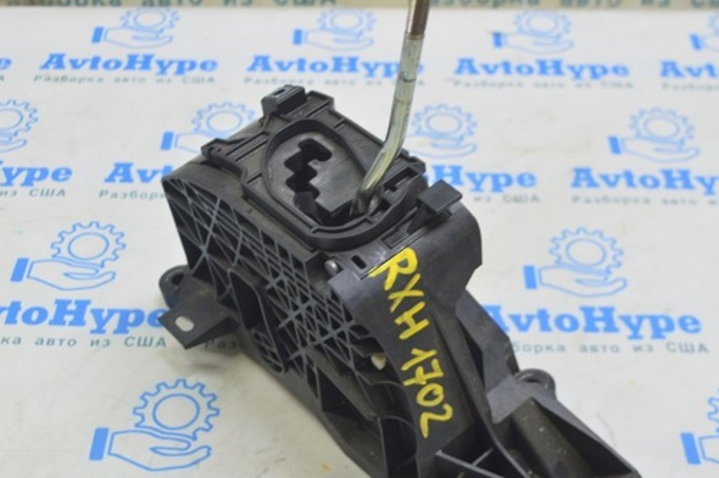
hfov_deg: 35.9
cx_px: 365
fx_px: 1110
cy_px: 254
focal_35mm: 56
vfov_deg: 24.3
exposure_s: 1/20
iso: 400
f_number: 5.6
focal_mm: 29
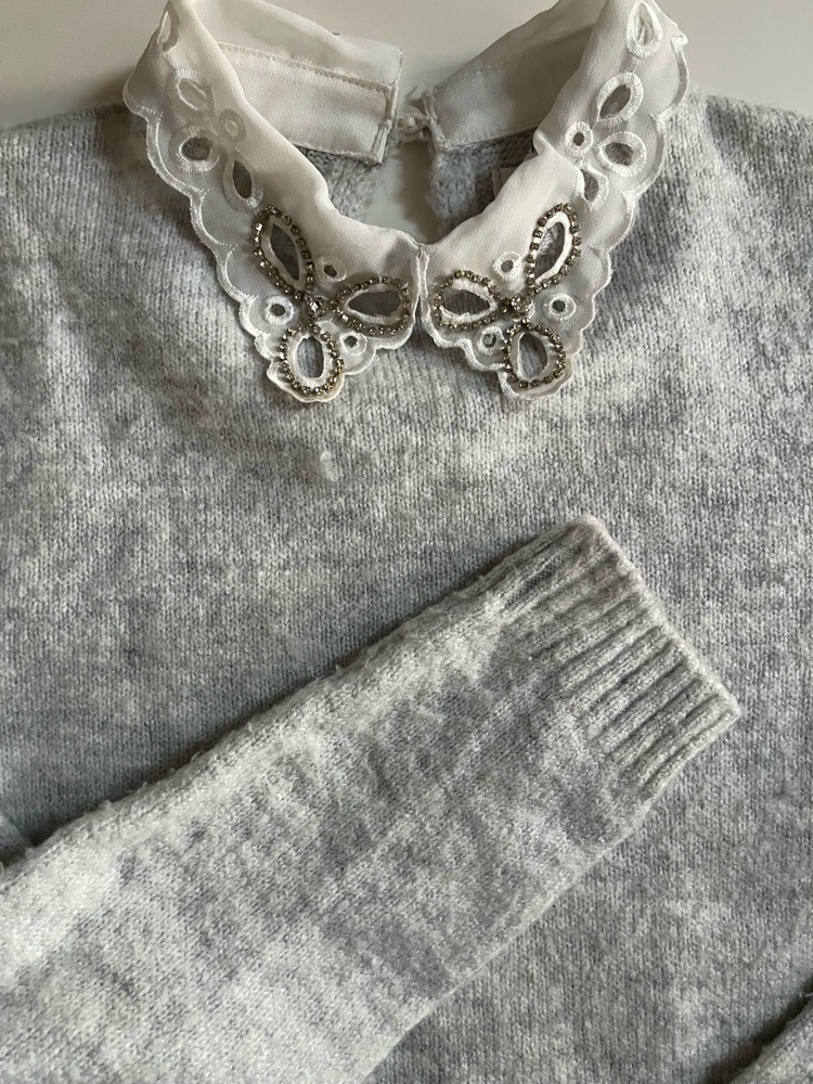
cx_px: 406
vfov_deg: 67.3
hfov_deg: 53.1
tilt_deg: -87.3
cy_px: 542
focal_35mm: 26
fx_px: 814
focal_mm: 5.1
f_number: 1.6
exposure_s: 1/60
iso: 500
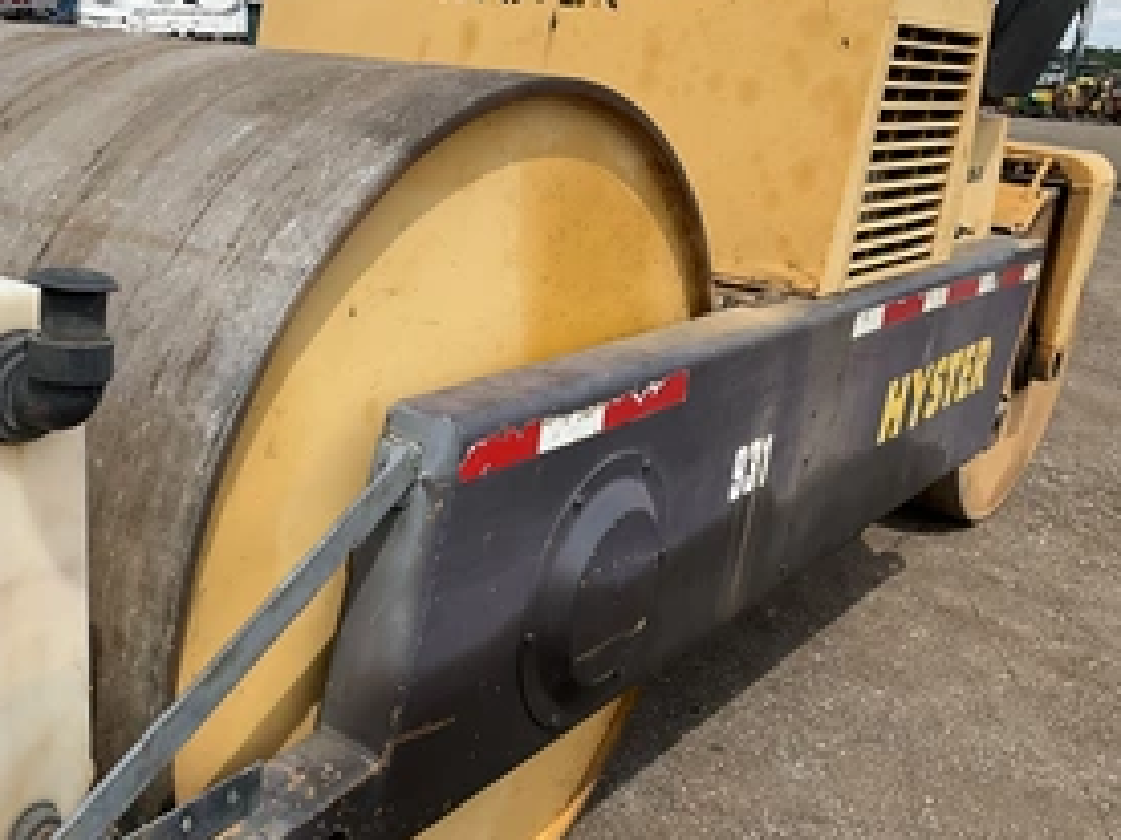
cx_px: 353
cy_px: 515
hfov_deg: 44.0
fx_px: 1360
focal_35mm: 42
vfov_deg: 34.2
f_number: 1.8
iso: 25
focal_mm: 3
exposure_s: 1/1675
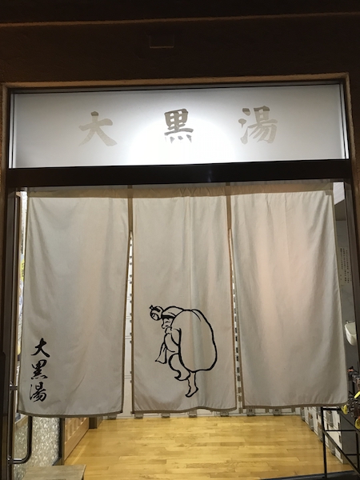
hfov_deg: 49.7
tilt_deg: +9.1
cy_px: 240
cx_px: 180
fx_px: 388
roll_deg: +0.2
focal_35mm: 28
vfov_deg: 63.4
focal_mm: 3.99
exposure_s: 1/17
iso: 40
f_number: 1.8
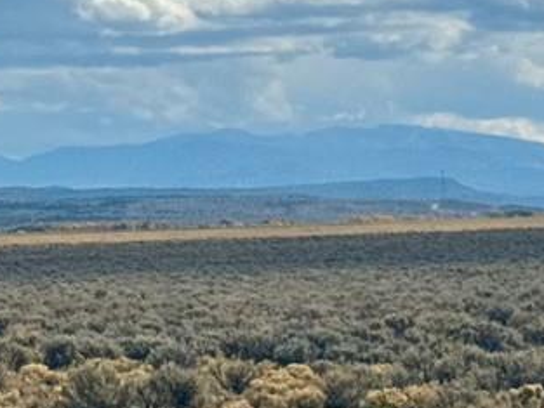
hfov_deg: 8.0
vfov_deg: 6.1
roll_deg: +1.9
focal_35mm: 245
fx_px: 3852
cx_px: 3
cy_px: 128
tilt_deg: +0.7
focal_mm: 6.76
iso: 64
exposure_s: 1/12500
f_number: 1.78
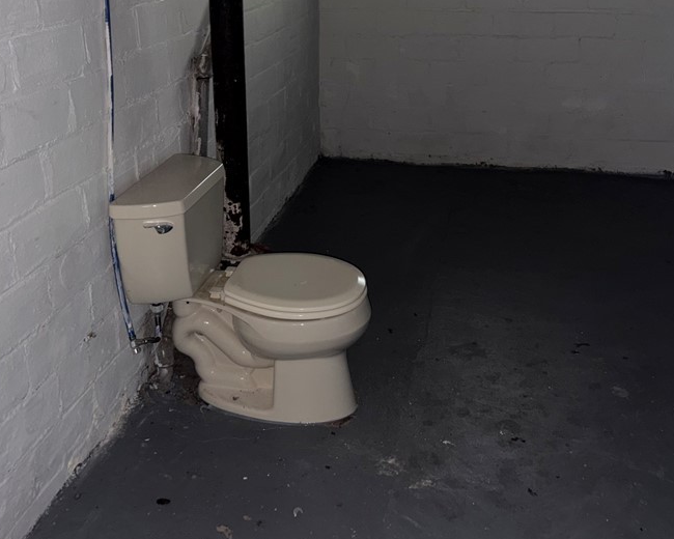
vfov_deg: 36.7
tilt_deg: -17.3
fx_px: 798
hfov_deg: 45.5
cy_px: 157
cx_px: 266
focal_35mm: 40
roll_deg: +2.6
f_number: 1.6
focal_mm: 5.96
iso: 80
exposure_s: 1/6
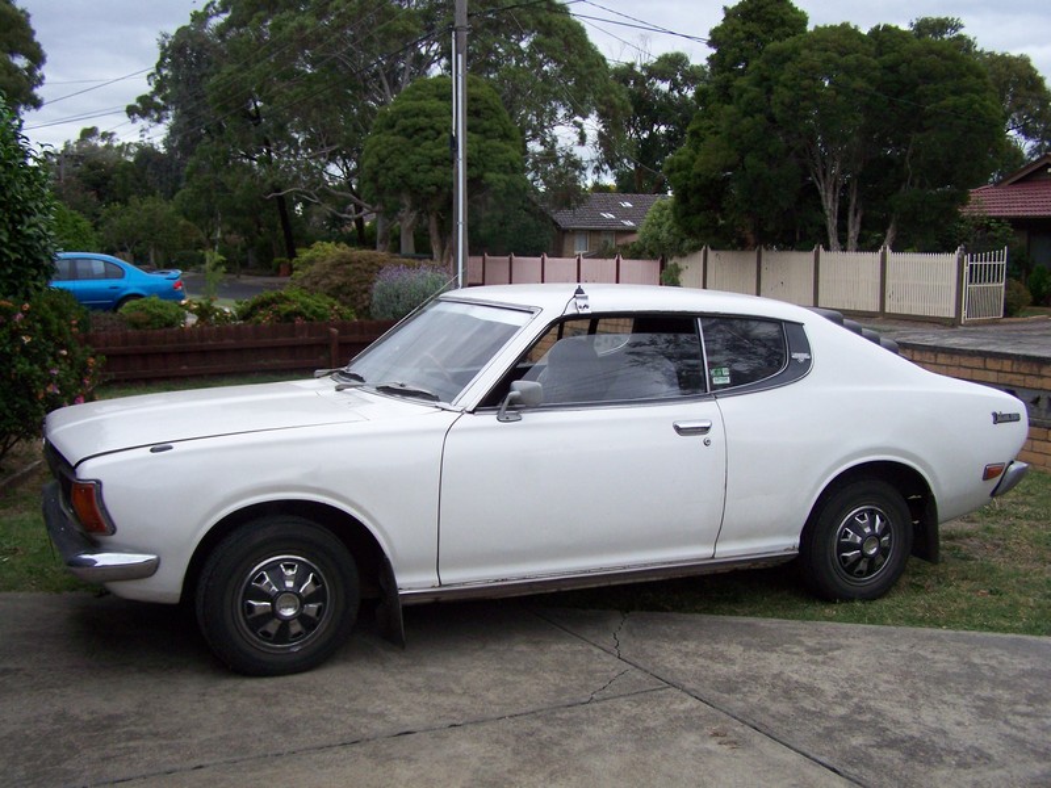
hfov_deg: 46.8
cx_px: 526
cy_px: 394
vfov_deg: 36.0
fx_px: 1214
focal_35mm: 40
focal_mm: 6.7
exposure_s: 1/400
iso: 160
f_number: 2.8
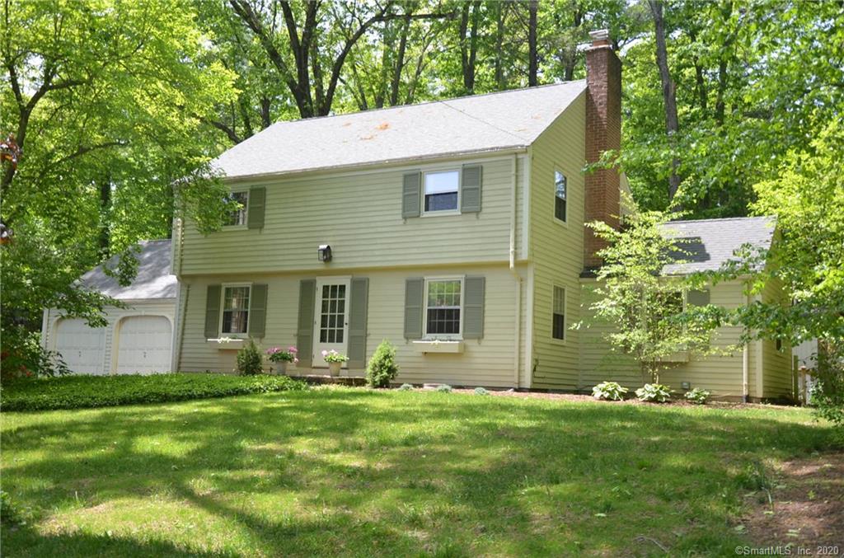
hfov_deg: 51.4
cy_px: 279
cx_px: 422
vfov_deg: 35.3
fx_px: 877
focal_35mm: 38
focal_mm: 25
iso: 280
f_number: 5.6
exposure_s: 1/250
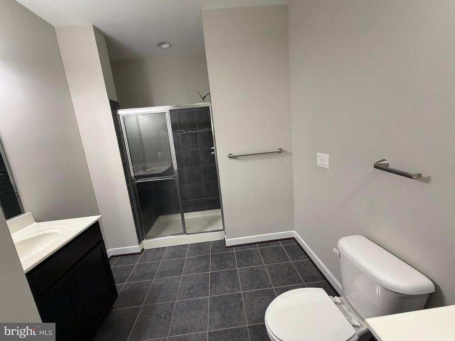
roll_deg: +6.5
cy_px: 170
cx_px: 228
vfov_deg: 85.7
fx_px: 184
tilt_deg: -10.8
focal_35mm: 14
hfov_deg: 102.1
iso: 400
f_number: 2.2
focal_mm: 2.22
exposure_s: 1/60
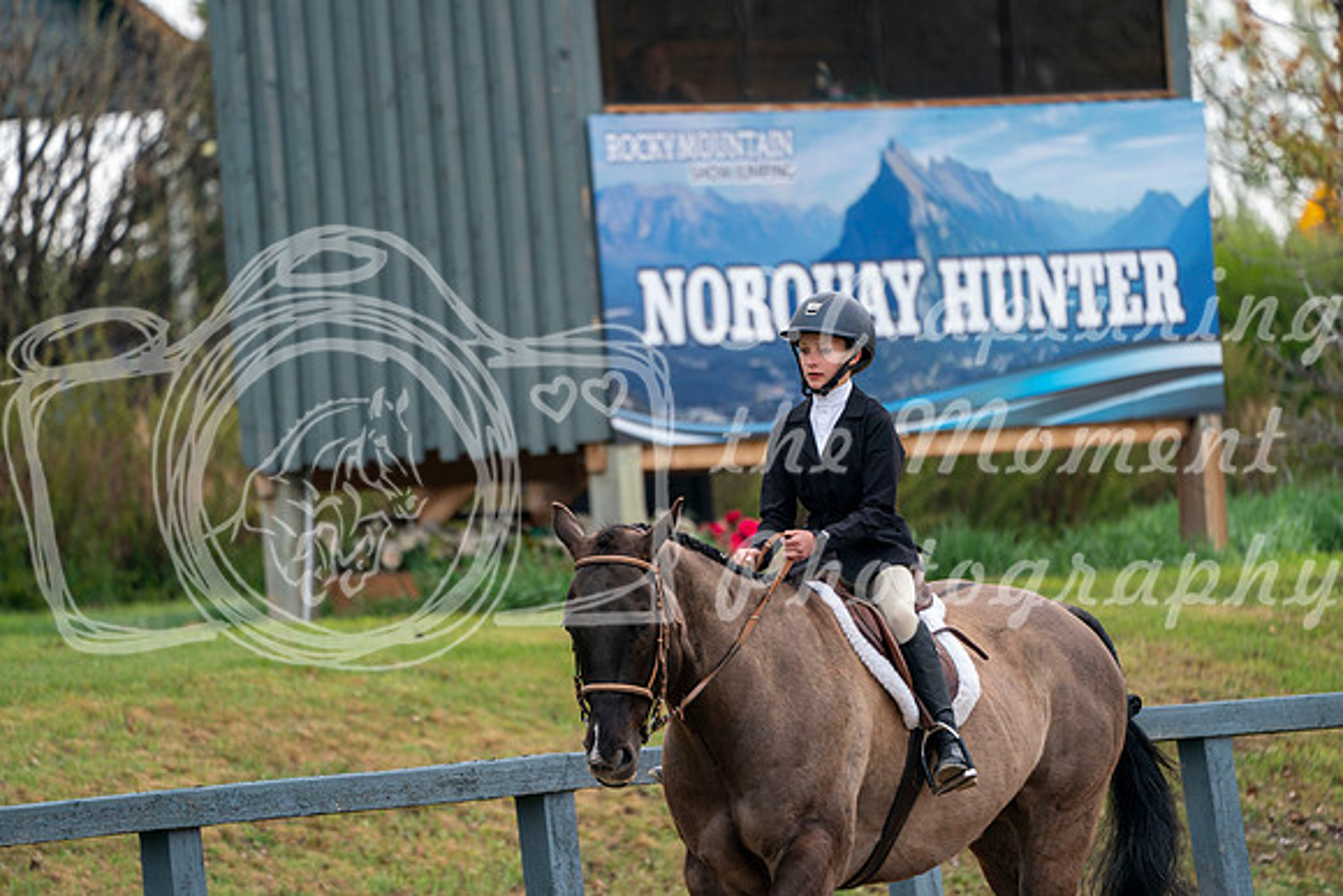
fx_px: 14925
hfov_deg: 5.2
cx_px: 672
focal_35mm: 400
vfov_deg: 3.4
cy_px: 448
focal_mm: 400
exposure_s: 1/500
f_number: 5.6
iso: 400
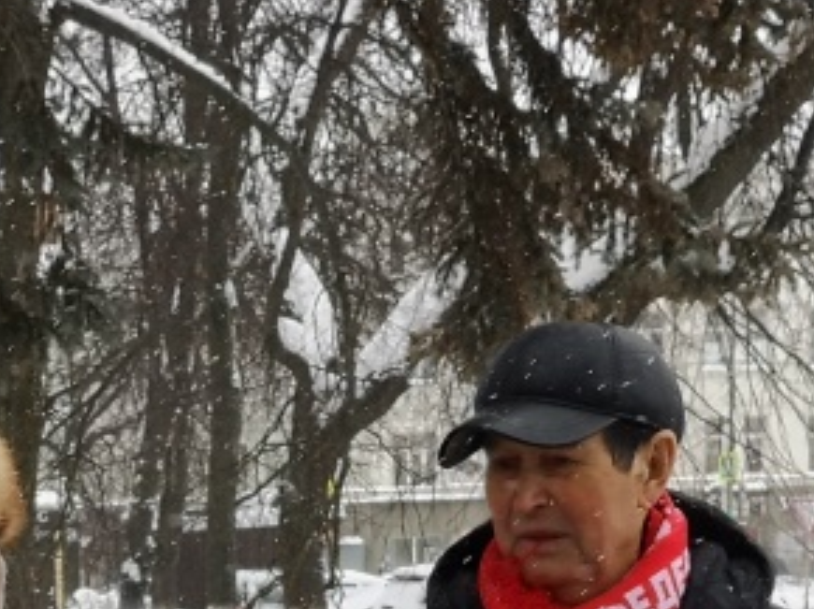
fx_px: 2326
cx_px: 135
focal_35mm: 99
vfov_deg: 14.1
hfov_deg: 19.6
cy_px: 862
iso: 50
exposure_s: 1/437
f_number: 1.8
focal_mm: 3.95
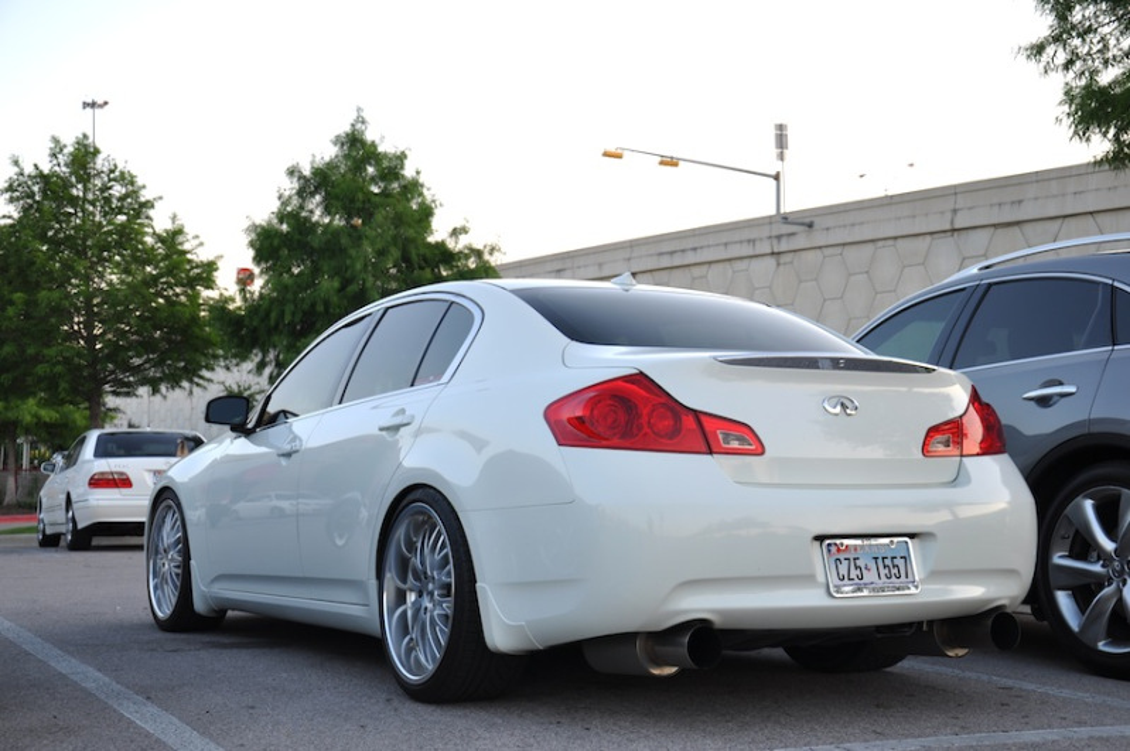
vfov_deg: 26.4
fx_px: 1599
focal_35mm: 51
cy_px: 376
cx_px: 565
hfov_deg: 38.9
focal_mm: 34
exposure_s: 1/40
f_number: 6.3
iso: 100
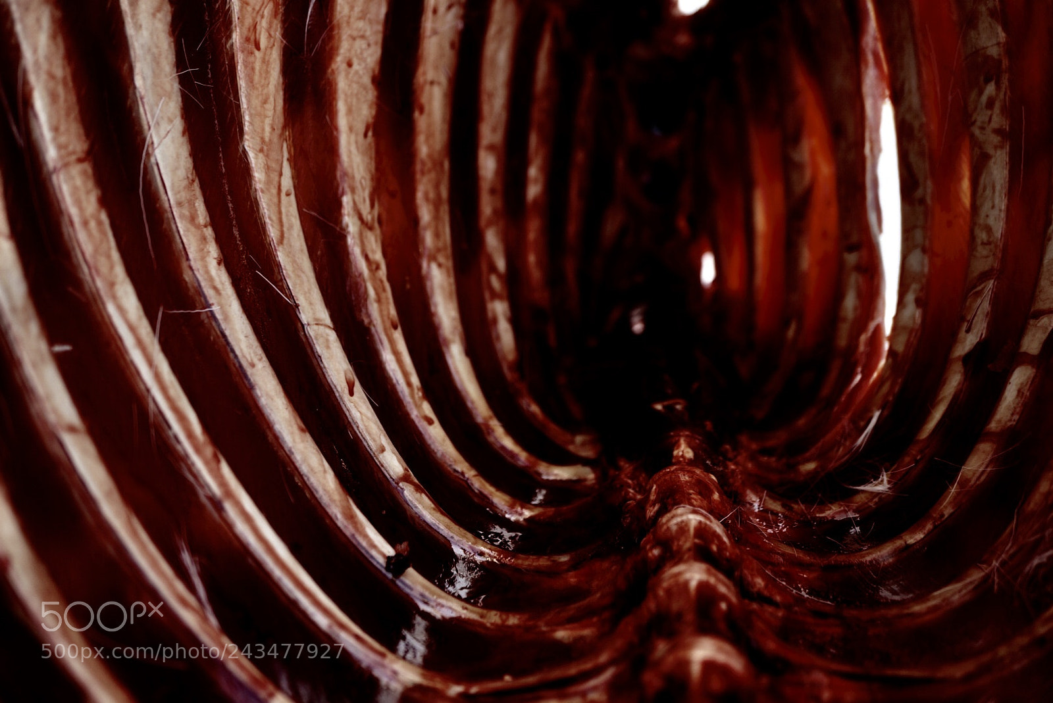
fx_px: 1317
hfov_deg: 43.6
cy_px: 352
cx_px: 526
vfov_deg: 29.9
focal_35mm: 45
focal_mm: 30
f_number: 4
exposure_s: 1/160
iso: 160
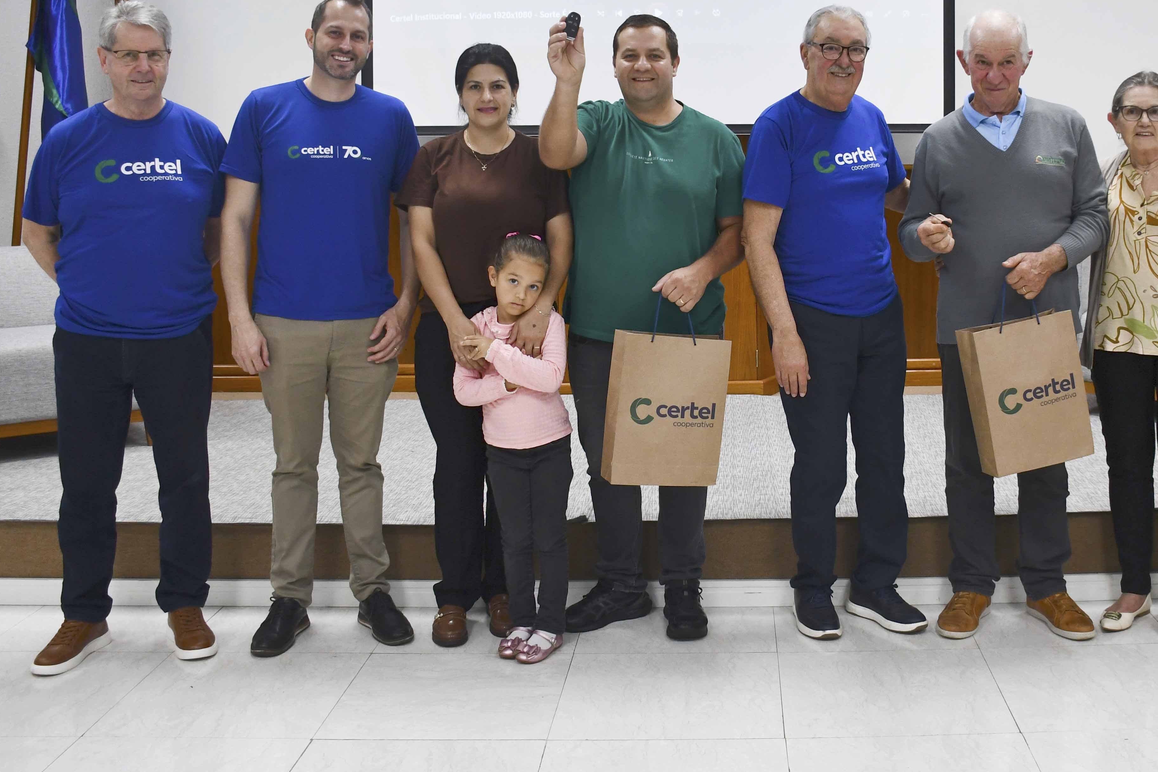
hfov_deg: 46.6
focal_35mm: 41
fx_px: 1319
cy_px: 220
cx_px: 784
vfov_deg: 32.2
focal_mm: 18
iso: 800
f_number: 3.5
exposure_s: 1/125
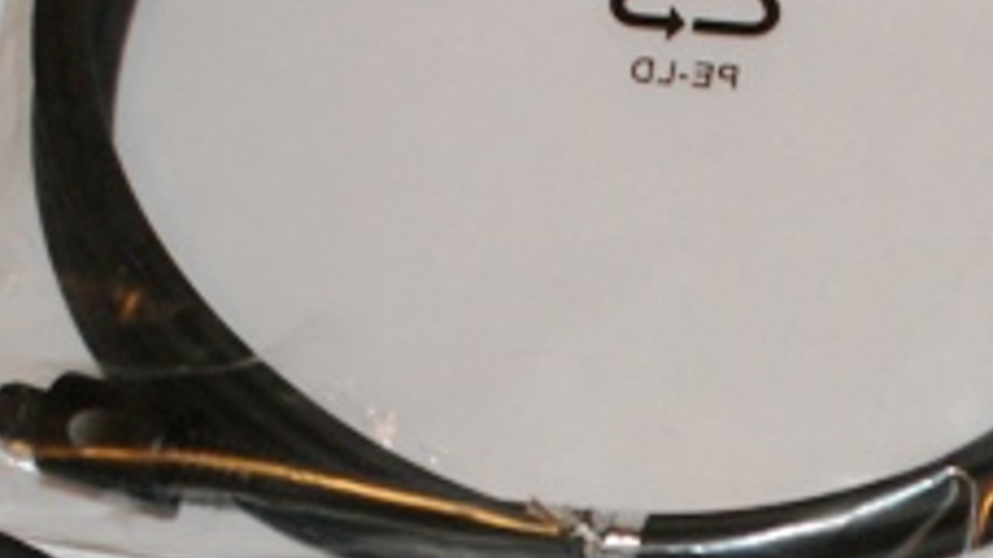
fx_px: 4369
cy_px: 911
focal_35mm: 166
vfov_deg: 7.2
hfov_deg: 12.7
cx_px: 1180
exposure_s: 1/60
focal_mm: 30
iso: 400
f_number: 5.6
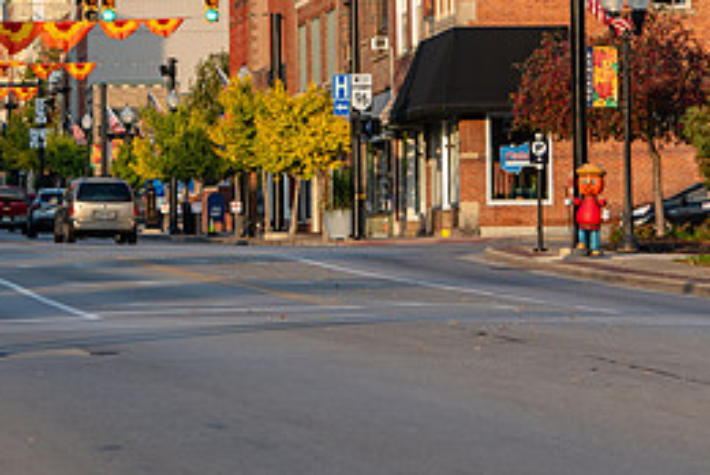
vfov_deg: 4.6
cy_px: -42
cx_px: 183
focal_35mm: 301
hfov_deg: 6.8
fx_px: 5943
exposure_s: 1/250
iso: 200
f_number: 7.1
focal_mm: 135
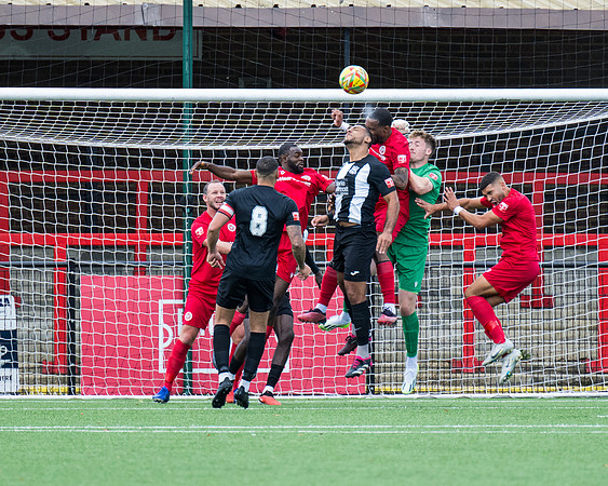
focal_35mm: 718
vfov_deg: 2.2
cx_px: 316
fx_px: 12921
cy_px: 238
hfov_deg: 2.7
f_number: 4
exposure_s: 1/1250
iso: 500
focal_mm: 280
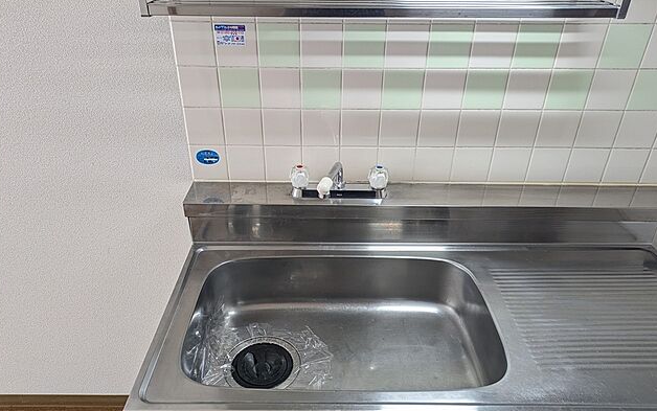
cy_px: 227
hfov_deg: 68.4
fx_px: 484
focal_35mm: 27
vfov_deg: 46.0
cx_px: 325
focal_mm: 5.43
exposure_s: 1/60
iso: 237
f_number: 1.89
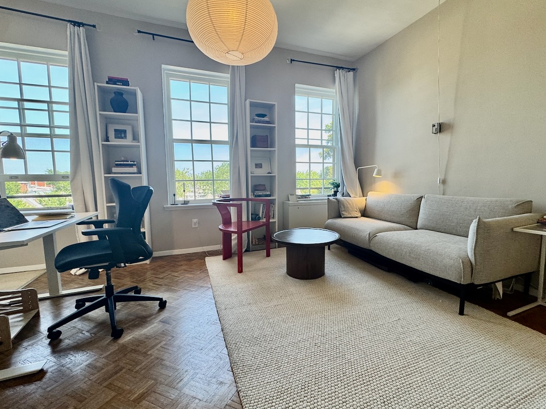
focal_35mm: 16
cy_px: 202
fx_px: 252
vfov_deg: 78.1
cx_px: 287
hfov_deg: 94.4
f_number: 2.2
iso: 80
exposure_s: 1/120
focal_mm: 2.22
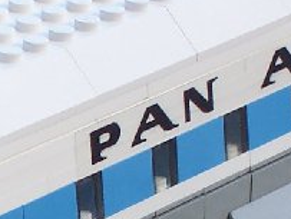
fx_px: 3739
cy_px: 361
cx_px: -107
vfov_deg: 3.3
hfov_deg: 4.4
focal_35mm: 444
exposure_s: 1/90
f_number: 4.8
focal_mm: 16.8
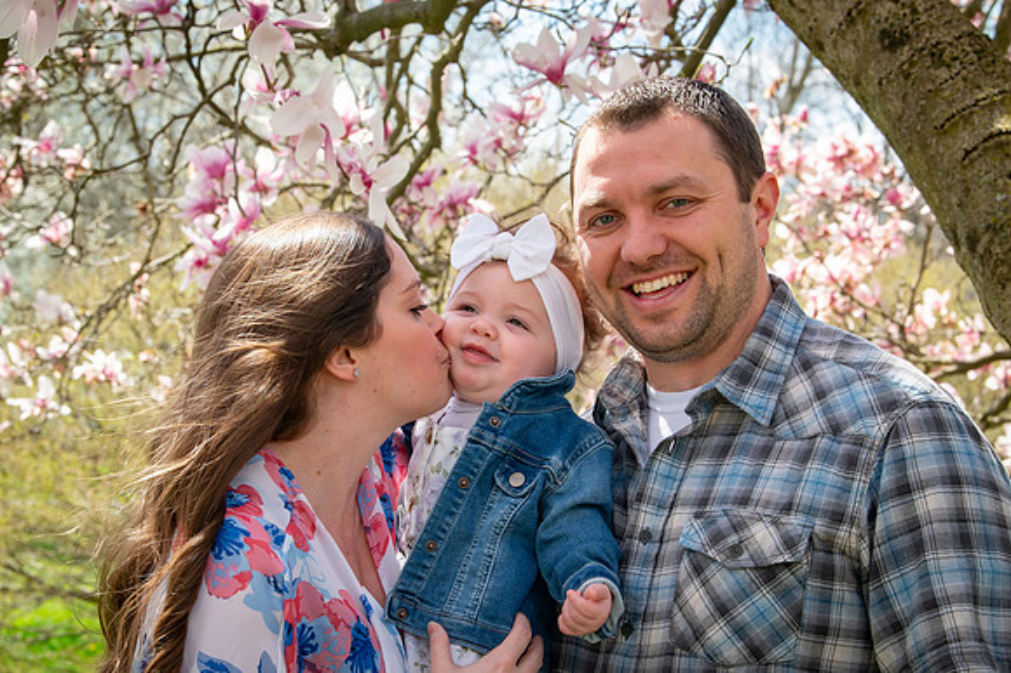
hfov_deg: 21.3
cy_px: 375
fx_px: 2692
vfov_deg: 14.2
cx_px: 447
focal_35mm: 96
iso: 640
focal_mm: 86
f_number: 11
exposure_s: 1/250
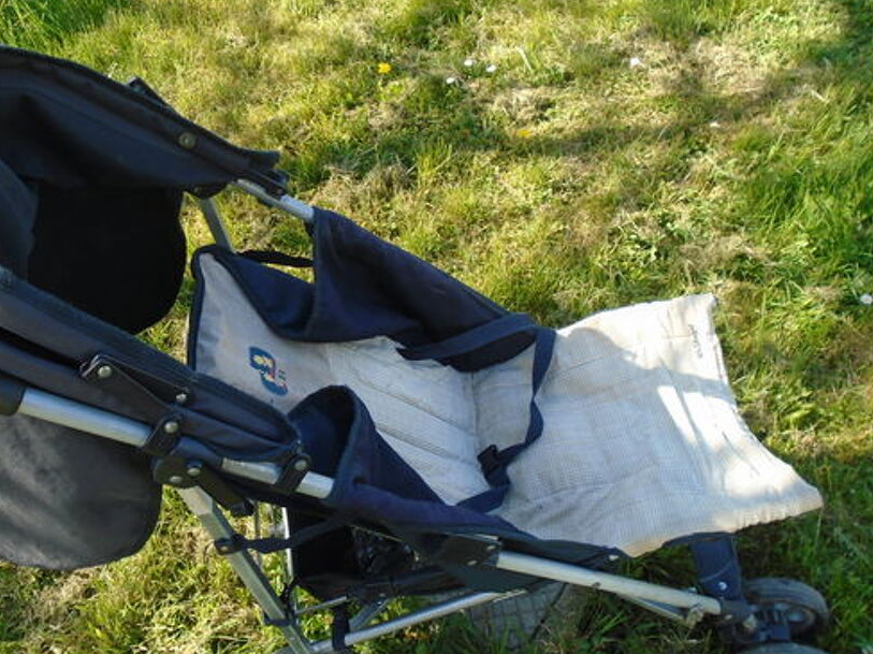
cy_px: 300
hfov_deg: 56.6
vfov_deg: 44.1
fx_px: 807
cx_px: 366
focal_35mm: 32
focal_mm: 4.6
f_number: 3.2
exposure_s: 1/250
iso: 100
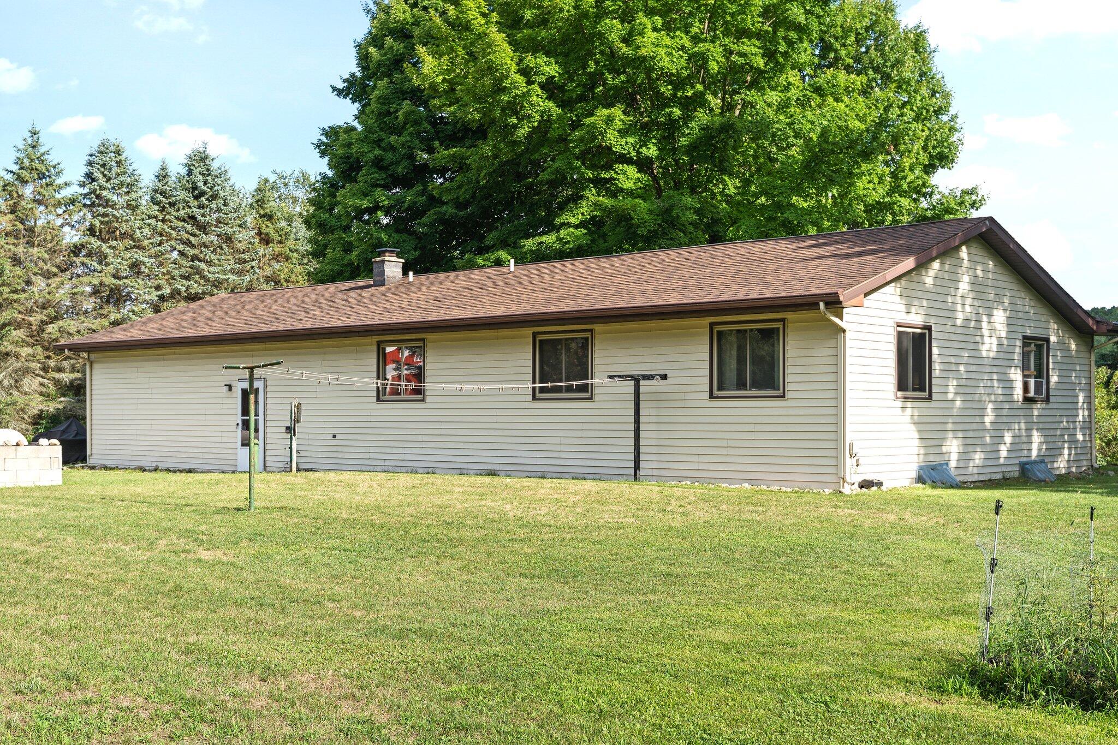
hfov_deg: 45.9
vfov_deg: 31.5
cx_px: 559
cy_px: 372
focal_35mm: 42
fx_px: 1320
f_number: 8
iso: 160
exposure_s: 1/250
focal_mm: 42.5
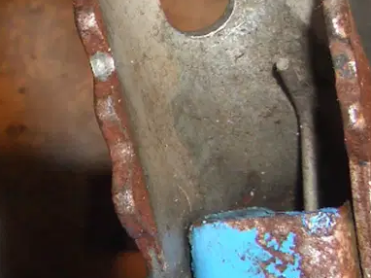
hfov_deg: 17.8
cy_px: 107
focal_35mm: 110
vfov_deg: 13.4
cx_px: 118
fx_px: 1178
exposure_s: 1/40
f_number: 4.3
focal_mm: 5.8
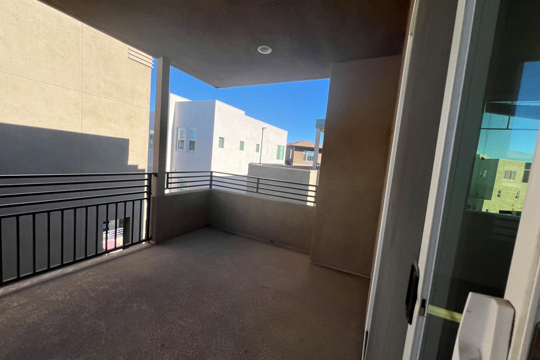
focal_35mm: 14
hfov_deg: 104.3
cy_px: 182
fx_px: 210
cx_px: 266
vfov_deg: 81.2
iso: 32
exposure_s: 1/1167
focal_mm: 1.57
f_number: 1.8
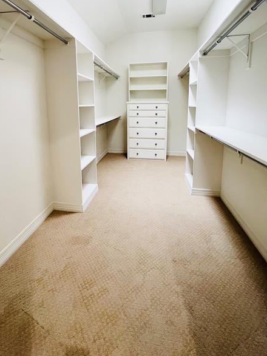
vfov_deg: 89.2
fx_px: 175
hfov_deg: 74.4
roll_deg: +0.8
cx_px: 118
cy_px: 133
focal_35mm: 17
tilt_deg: -9.1
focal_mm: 1.57
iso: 160
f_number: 1.8
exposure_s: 1/60
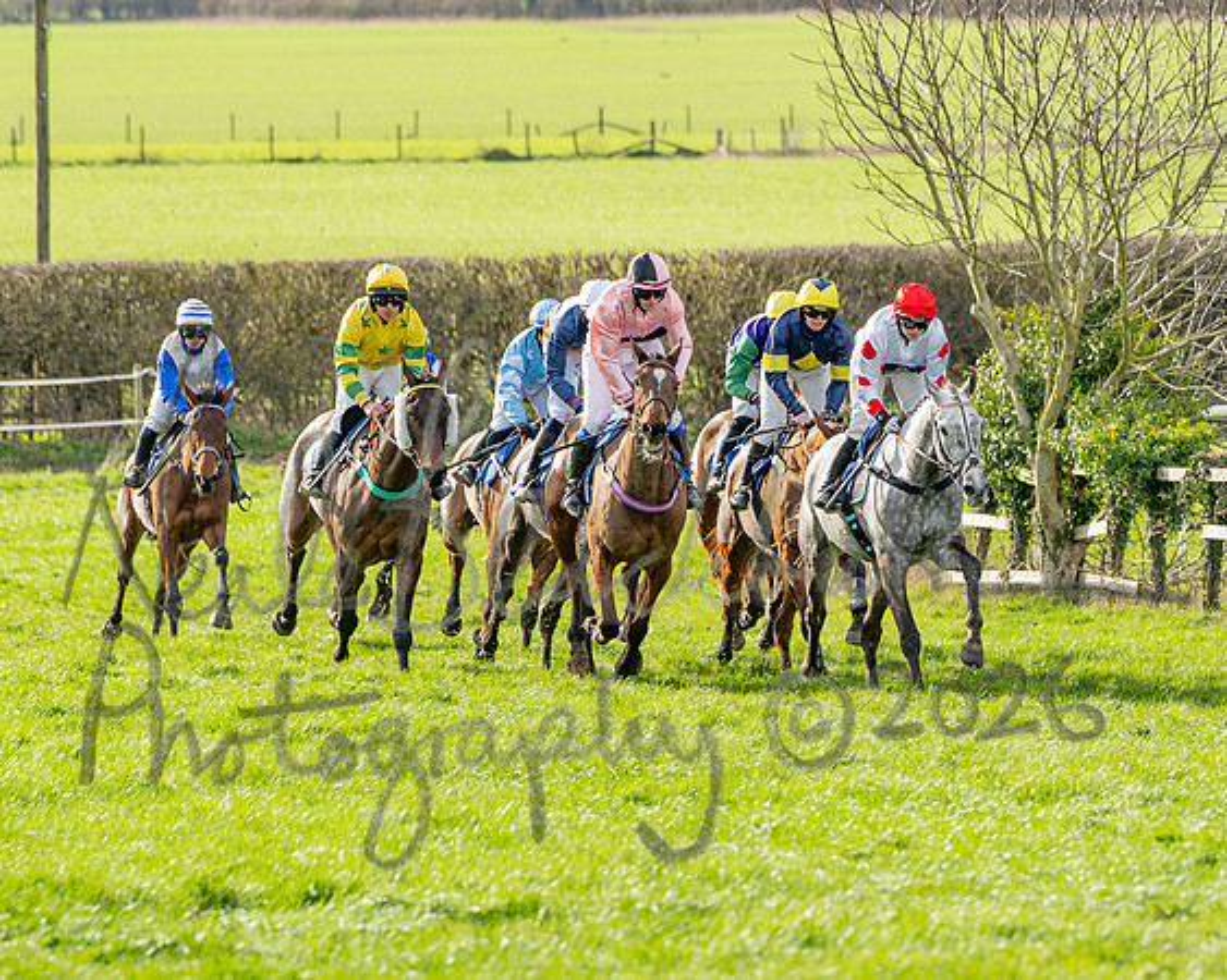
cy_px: 557
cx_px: 613
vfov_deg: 4.2
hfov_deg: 5.3
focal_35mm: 366
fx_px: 13300
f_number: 4
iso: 200
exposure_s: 1/1250
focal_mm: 150
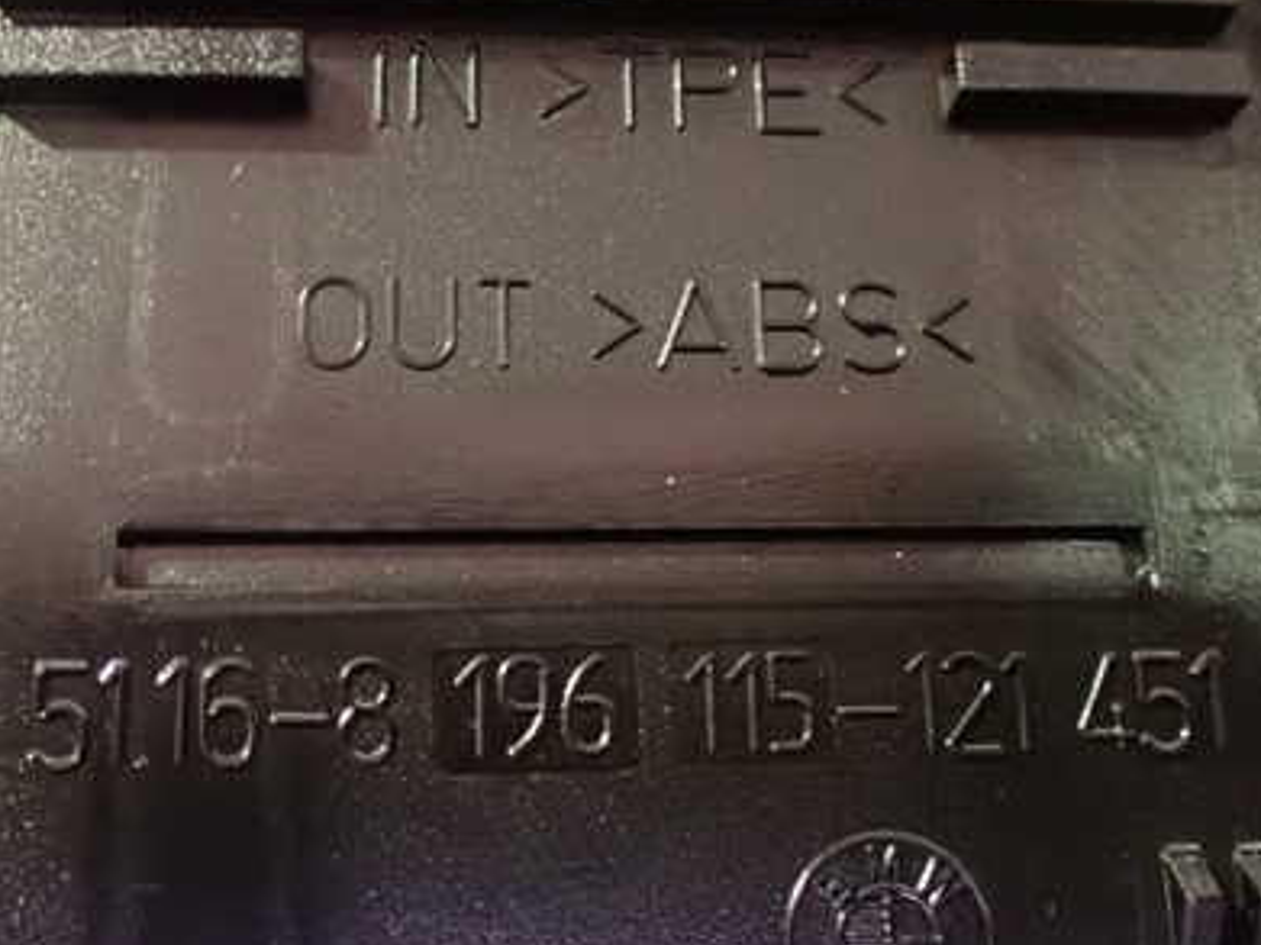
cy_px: 500
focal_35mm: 46
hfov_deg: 41.2
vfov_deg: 31.5
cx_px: 600
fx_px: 1675
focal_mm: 5.4
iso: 1600
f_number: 2.3
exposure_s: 1/20
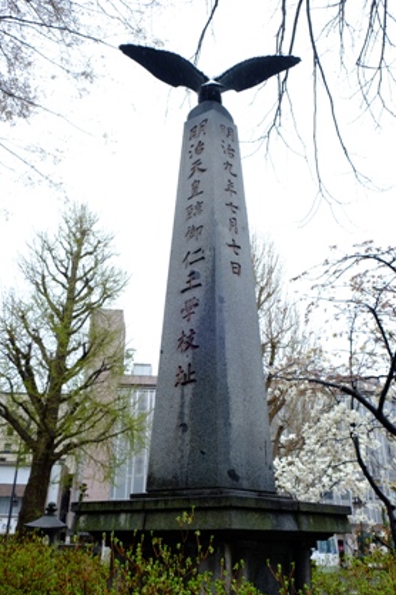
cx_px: 206
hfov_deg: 45.0
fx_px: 478
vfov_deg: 63.6
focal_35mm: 29
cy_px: 308
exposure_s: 1/100
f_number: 5.6
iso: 200
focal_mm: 18
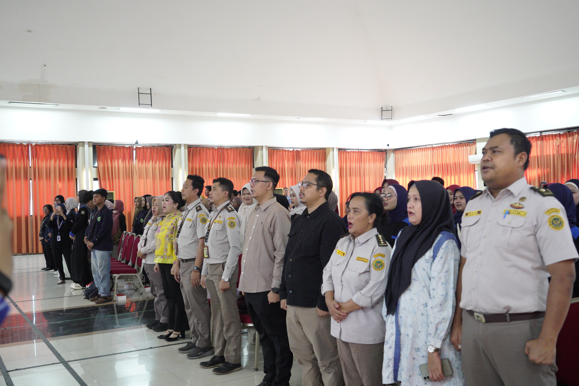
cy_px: 193
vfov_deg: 37.9
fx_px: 563
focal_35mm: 35
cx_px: 290
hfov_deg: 54.4
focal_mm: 35
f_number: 4
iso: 6400
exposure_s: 1/80
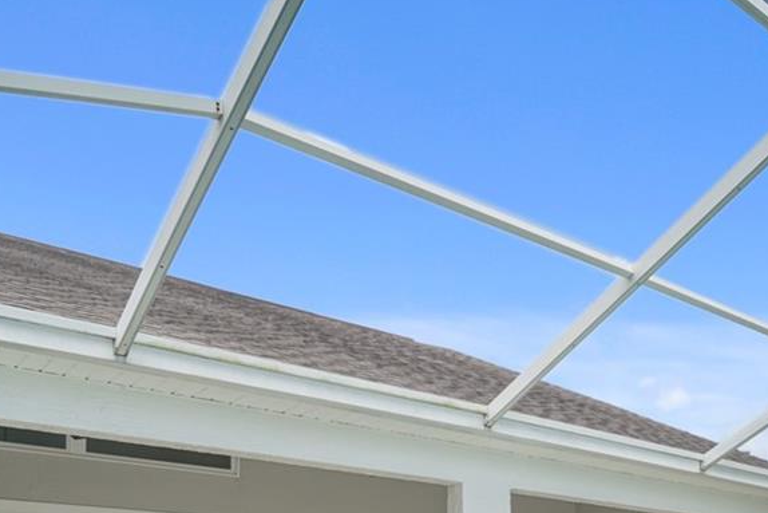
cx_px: 648
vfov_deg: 29.4
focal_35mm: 39
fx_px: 832
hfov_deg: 46.1
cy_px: 619
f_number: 8
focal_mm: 14
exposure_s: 1/200
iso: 200
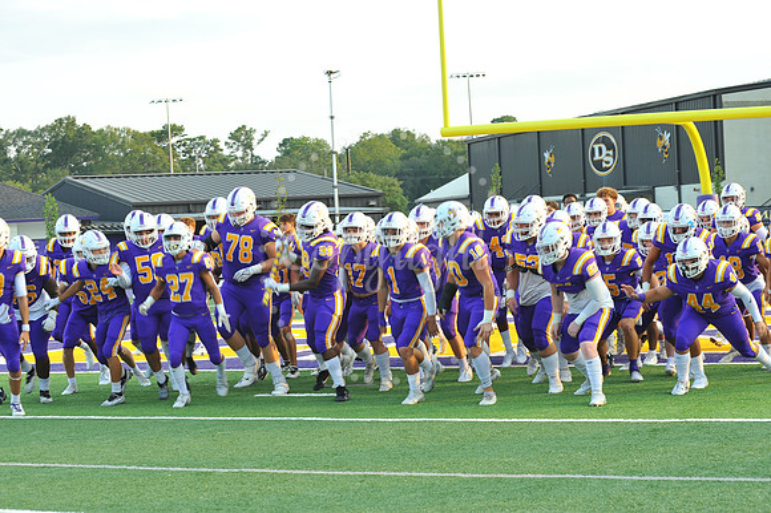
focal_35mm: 80
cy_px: 256
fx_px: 1712
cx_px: 386
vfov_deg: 17.0
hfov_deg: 25.4
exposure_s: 1/100
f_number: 7.1
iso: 400
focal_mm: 80
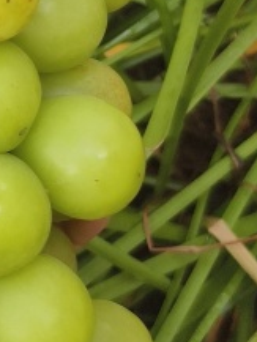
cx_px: -69
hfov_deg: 12.7
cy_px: -64
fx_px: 1117
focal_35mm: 113
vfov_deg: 16.7
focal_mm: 5.6
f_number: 1.57
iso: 72
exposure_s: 1/540
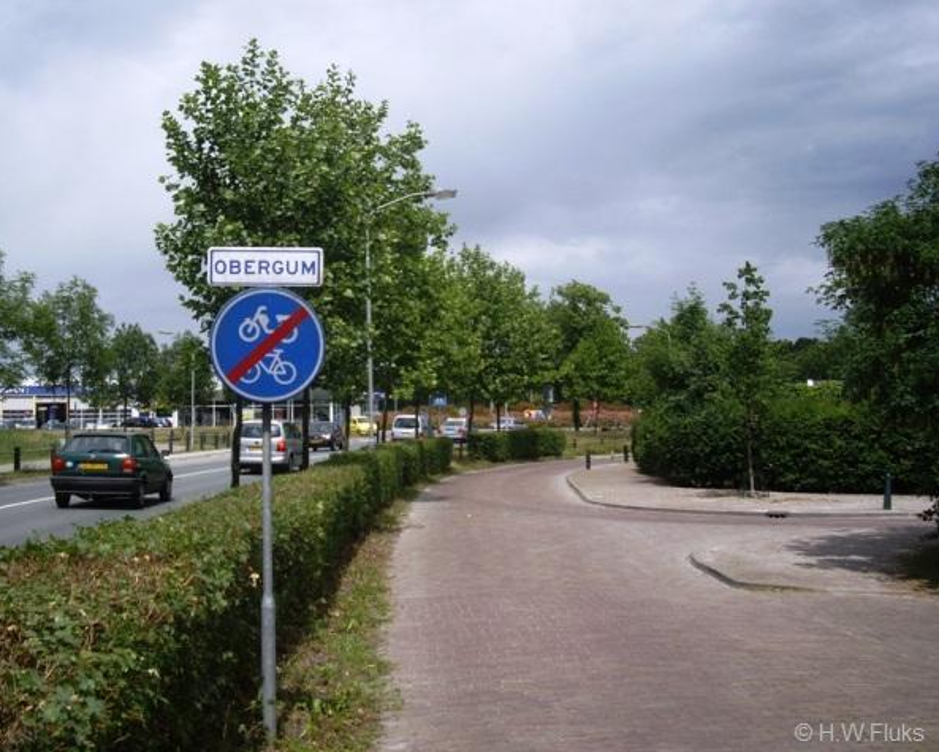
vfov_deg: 37.4
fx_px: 1112
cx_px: 478
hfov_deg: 45.8
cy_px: 375
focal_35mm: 40
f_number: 8
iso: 64
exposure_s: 1/200
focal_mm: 7.9
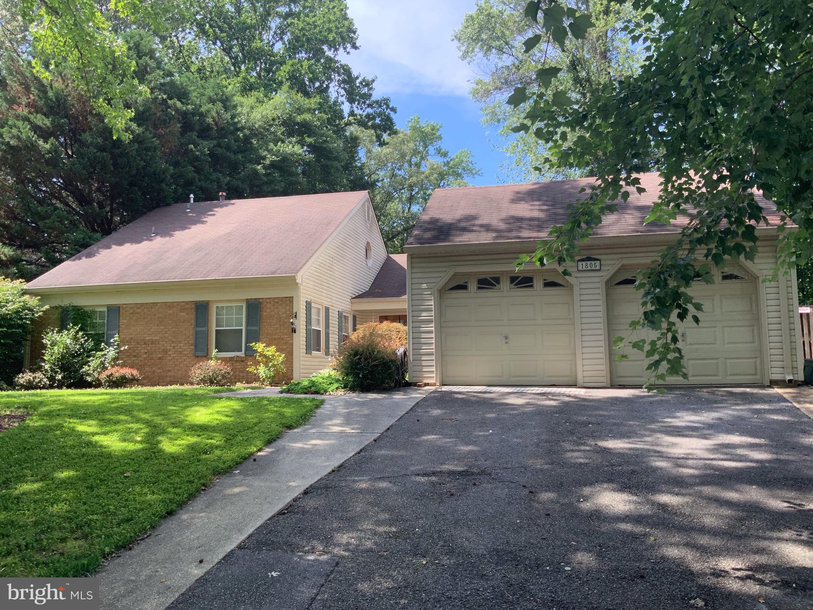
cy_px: 305
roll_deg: +2.1
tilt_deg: +6.3
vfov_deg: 48.2
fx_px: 681
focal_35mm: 29
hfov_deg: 61.7
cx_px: 406
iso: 16
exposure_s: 1/362
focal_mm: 3
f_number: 1.8
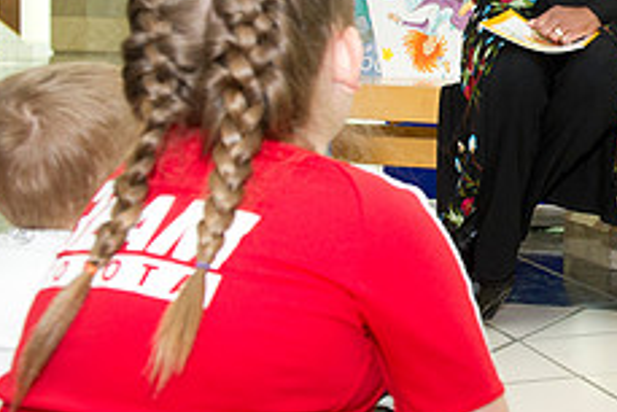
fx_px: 1475
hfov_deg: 22.0
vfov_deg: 15.8
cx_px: 722
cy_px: 110
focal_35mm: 86
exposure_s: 1/250
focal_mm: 34
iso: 1250
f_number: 5.6
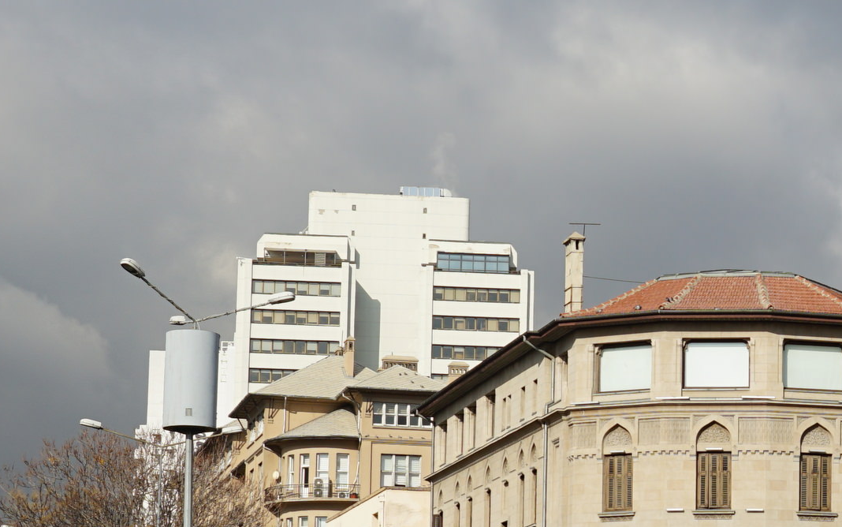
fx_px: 1630
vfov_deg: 18.1
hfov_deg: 27.7
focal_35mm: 71
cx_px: 787
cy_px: 460
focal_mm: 31
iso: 100
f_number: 8
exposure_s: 1/400
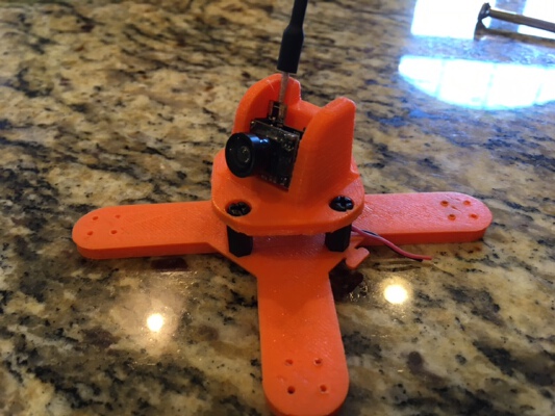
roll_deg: +0.7
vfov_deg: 48.2
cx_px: 278
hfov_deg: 61.6
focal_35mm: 29
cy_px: 208
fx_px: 465
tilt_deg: -40.1
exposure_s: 1/30
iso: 64
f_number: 2.2
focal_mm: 4.15
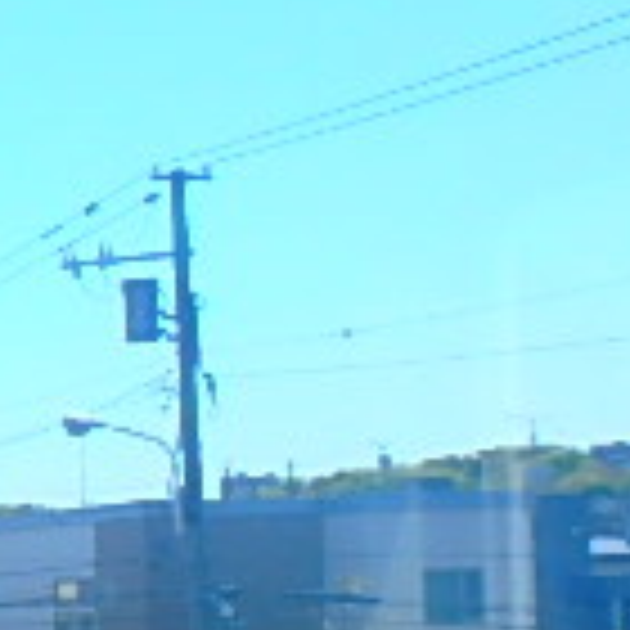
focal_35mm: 85
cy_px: 576
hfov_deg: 16.1
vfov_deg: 20.0
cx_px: -616
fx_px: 1750
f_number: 3.5
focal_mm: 3.7
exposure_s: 1/800
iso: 125
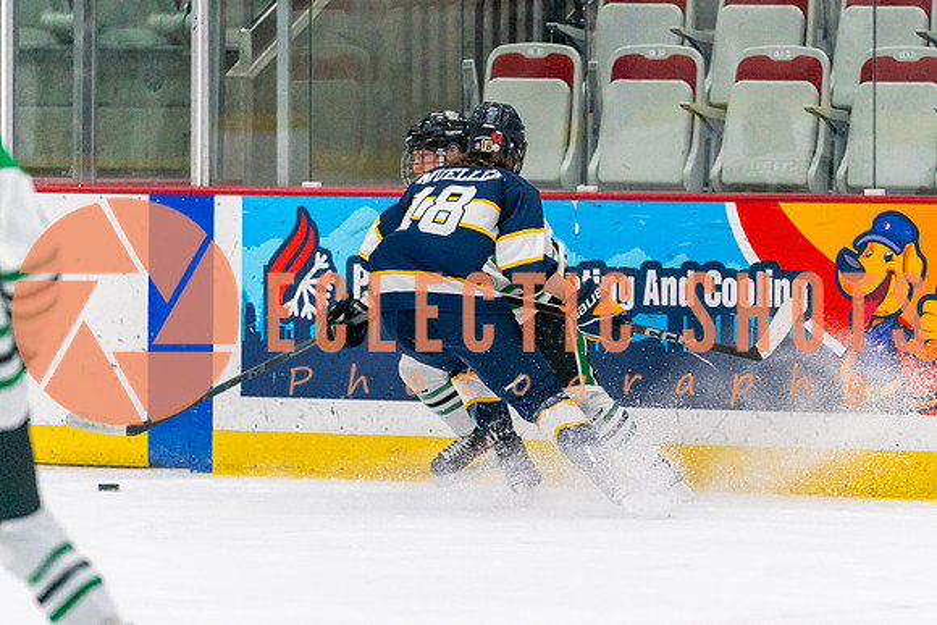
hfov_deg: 6.0
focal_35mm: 341
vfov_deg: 4.0
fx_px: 8872
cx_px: 501
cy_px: 374
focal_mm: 200
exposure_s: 1/1250
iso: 3200
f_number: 2.8
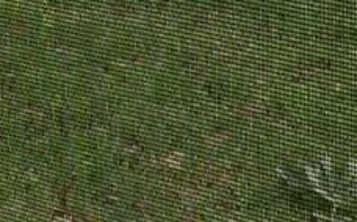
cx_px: 69
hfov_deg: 11.2
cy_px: -464
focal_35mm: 186
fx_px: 1808
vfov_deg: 6.4
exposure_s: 1/200
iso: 80
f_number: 3
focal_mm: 4.5
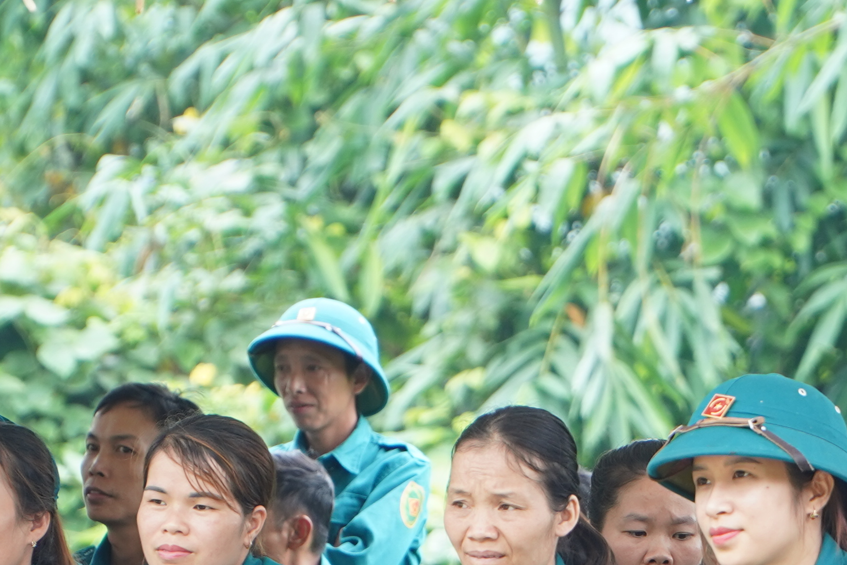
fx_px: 8328
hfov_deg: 5.8
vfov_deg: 3.9
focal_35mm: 354
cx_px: 597
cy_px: 636
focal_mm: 105
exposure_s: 1/160
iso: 320
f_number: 4
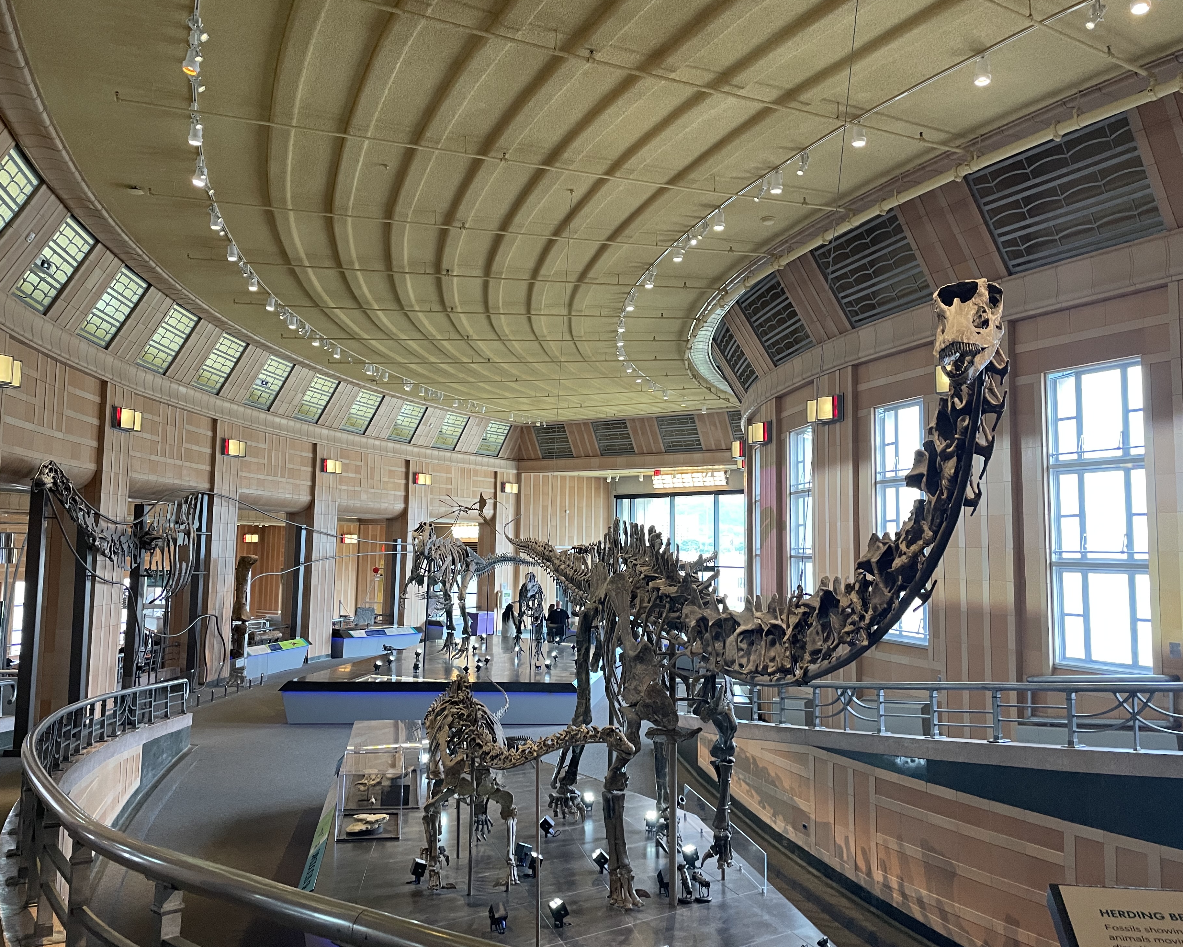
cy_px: 475
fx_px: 980
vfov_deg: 51.5
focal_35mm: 28
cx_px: 555
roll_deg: -0.7
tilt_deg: +7.3
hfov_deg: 62.2
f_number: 1.6
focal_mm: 4.2
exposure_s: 1/60
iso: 160
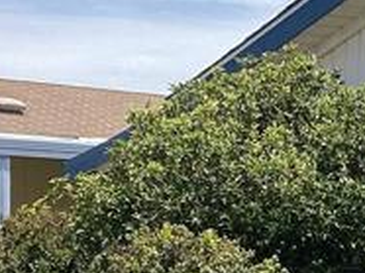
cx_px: 516
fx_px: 1801
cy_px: 407
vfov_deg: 8.5
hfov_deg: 11.2
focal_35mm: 171
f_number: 2.4
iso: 25
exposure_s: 1/1294
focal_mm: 3.3
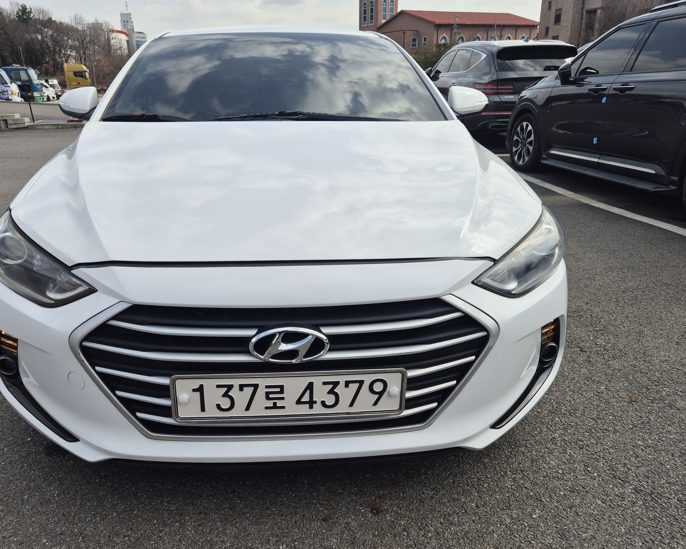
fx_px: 528
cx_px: 290
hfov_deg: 65.7
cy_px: 266
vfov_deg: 54.9
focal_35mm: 26
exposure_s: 1/1916
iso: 25
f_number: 1.8
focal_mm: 5.4
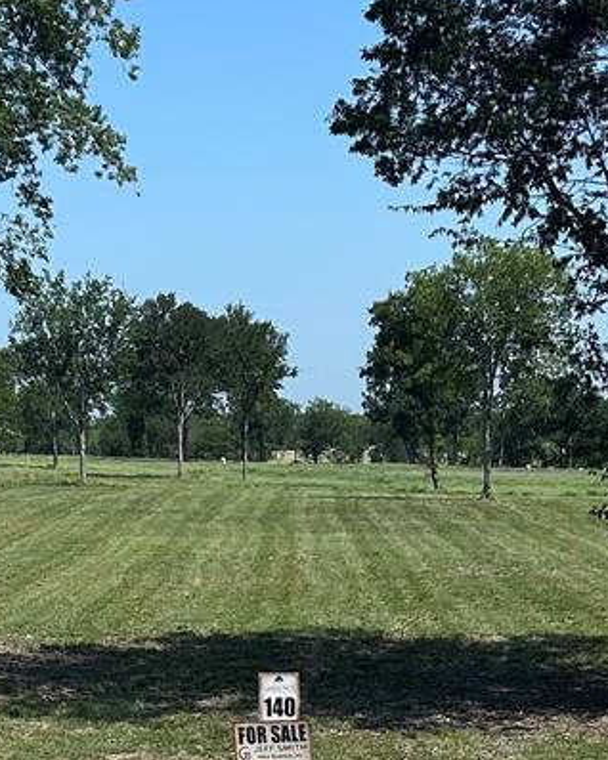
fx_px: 1103
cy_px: 166
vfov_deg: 36.9
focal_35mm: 49
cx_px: 283
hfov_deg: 30.8
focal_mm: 5.7
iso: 50
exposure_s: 1/3968
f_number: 1.5
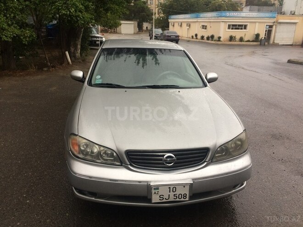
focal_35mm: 29
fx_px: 254
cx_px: 152
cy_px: 114
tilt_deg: -17.8
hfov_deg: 61.7
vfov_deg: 48.2
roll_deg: -1.9
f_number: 2.2
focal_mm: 4.15
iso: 64
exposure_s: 1/100
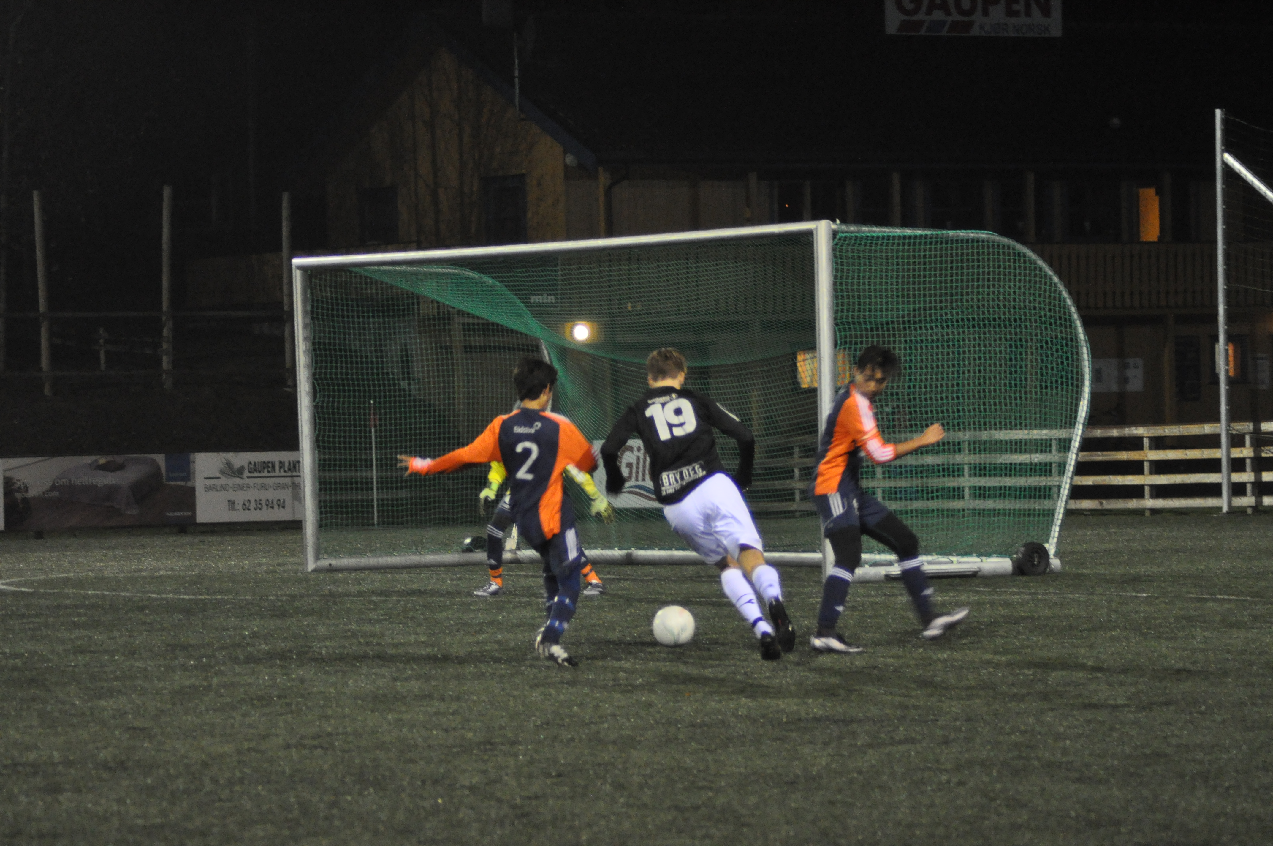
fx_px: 5563
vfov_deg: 8.7
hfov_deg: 13.1
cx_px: 636
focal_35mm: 158
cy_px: 423
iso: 2500
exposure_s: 1/100
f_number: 4
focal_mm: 105
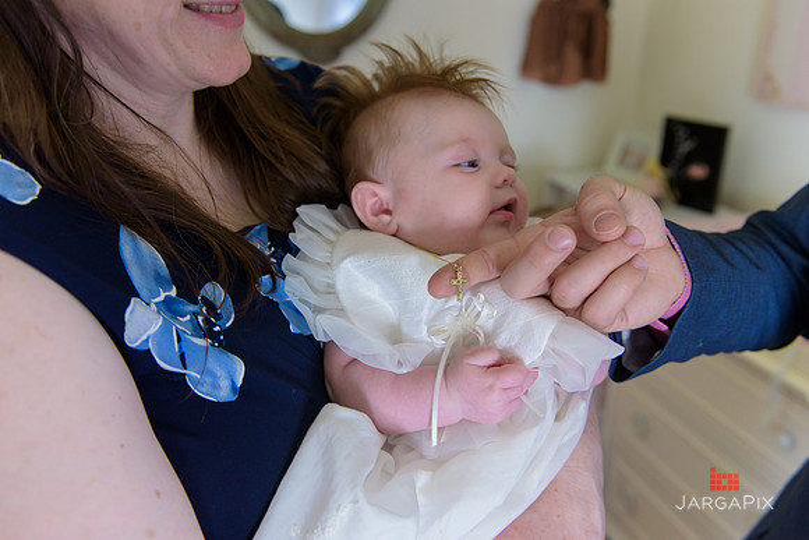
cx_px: 404
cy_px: 270
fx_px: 719
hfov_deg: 58.7
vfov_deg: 41.1
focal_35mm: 32
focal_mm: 32
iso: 1600
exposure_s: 1/125
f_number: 3.2
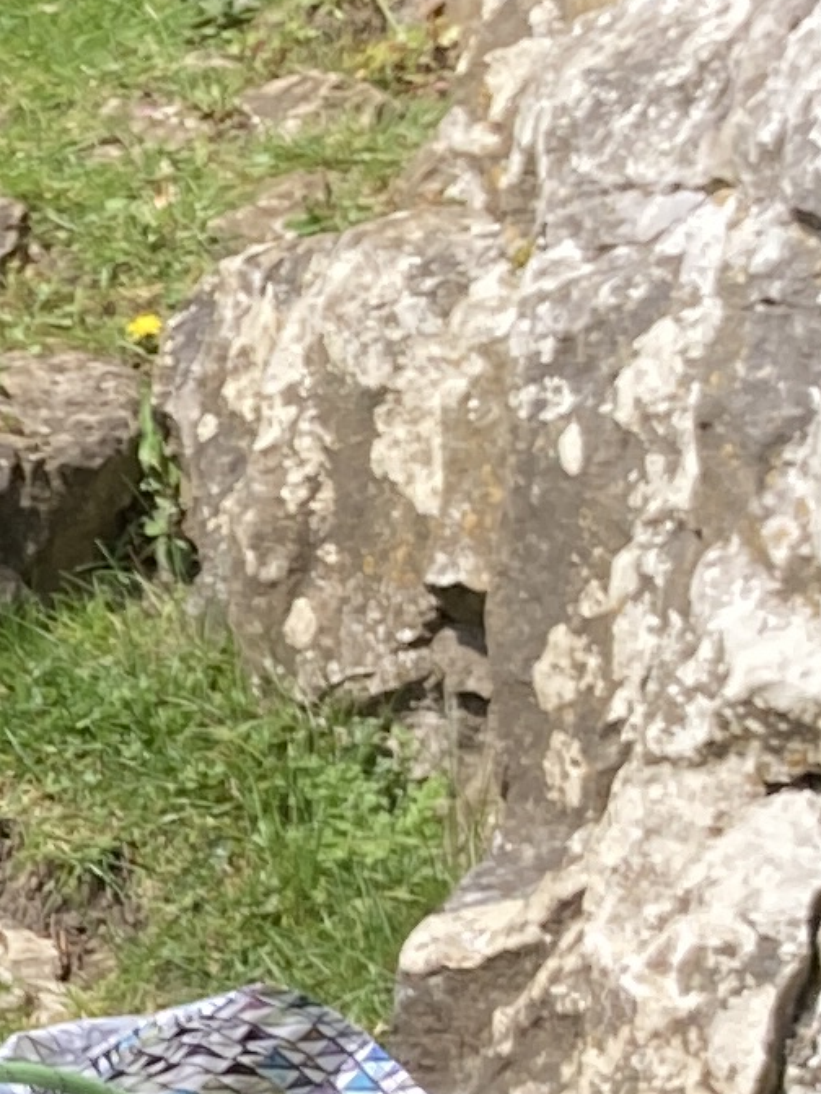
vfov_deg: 11.6
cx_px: -1526
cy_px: 1109
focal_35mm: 168
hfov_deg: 7.8
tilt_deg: -15.6
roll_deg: -4.4
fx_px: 5313
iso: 20
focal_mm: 3.99
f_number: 1.8
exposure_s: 1/906
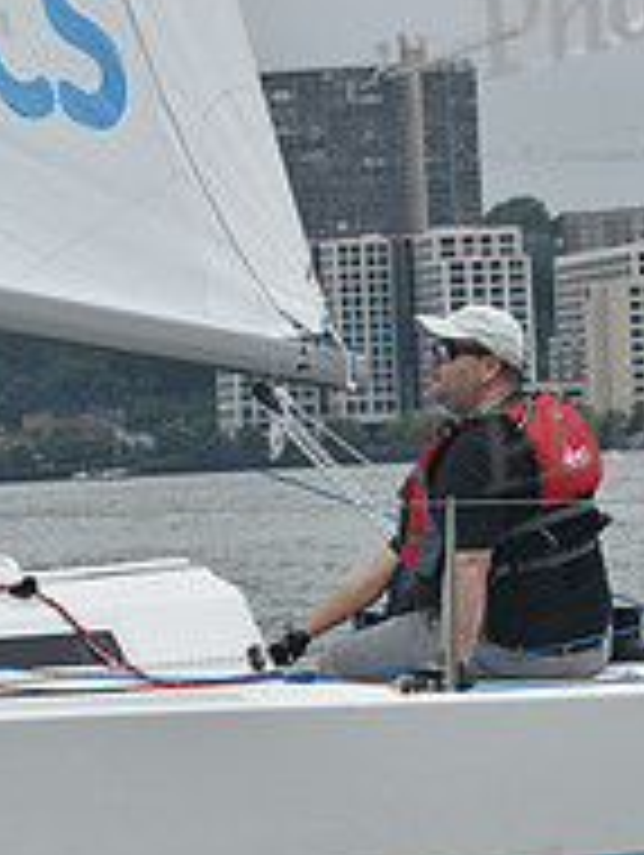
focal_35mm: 220
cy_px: 673
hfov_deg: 6.8
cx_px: 248
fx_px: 5445
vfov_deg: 9.0
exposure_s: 1/800
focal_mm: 75
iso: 400
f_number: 9
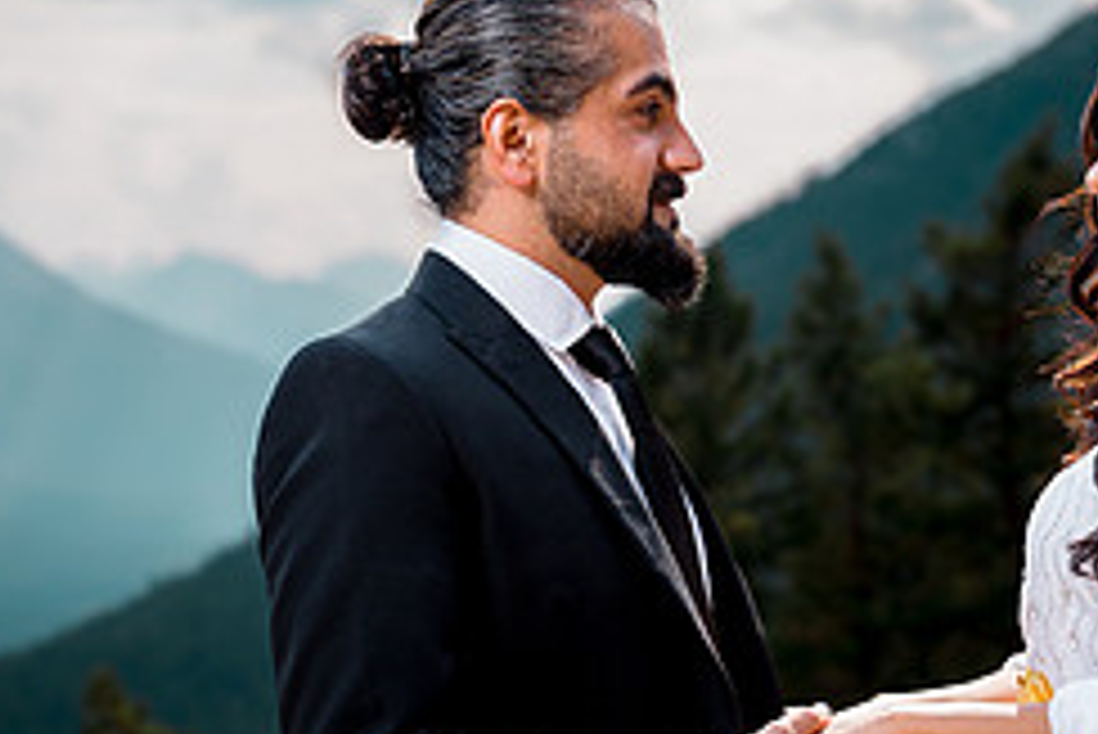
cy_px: 732
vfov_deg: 17.6
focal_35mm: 76
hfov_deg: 26.2
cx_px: 846
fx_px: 2319
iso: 100
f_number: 2.8
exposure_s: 1/1000
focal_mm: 32
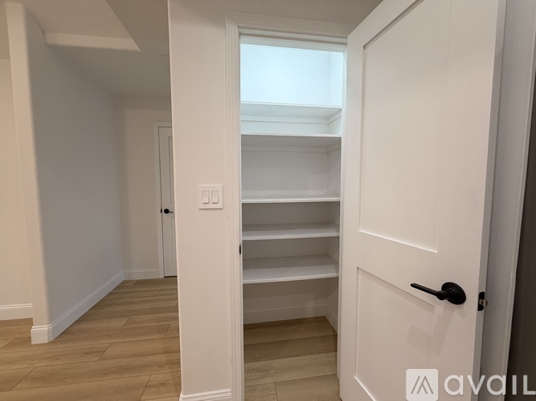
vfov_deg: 85.7
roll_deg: +0.4
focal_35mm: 14
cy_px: 200
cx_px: 268
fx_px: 217
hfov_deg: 102.1
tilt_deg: -4.1
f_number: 2.2
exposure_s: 1/121
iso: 200
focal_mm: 2.22
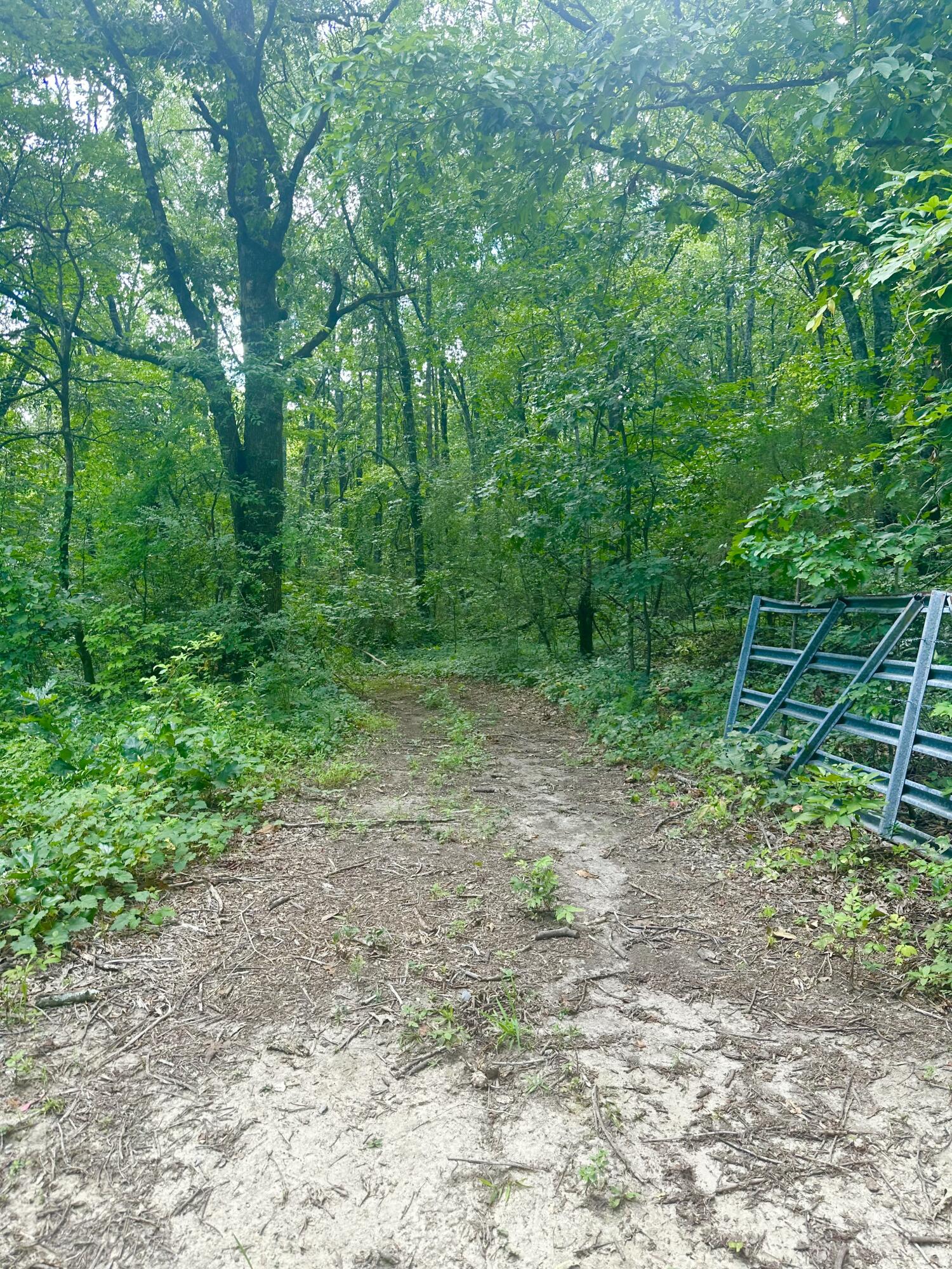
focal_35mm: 24
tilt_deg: +2.8
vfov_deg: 71.6
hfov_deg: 56.8
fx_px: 880
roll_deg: +0.3
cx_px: 476
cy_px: 634
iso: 64
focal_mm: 6.86
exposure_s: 1/154
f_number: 1.78
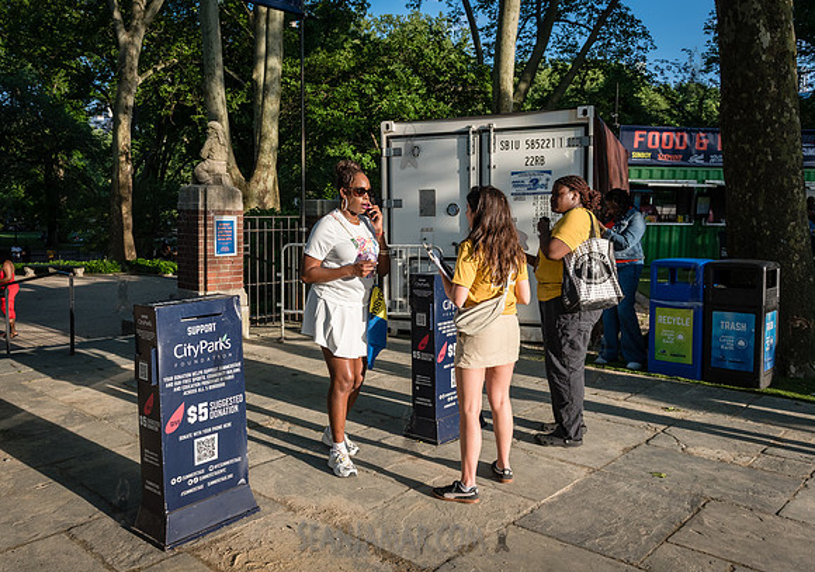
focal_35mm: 31
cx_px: 358
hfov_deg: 60.0
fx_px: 703
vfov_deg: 44.2
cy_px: 267
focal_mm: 27
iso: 1000
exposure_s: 1/2500
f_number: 4.5
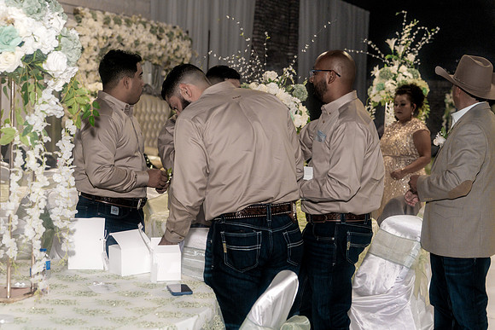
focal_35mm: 61
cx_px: 248
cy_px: 165
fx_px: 839
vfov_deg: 22.3
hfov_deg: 32.9
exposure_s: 1/250
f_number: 4
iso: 2000
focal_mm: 61
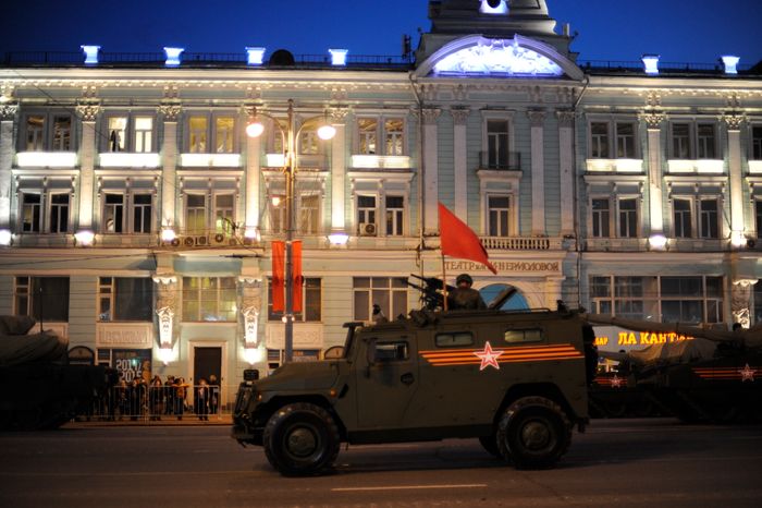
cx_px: 381
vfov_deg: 27.0
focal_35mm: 50
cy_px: 254
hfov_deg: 39.6
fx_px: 1058
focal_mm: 50
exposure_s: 1/160
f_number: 1.4
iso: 1600
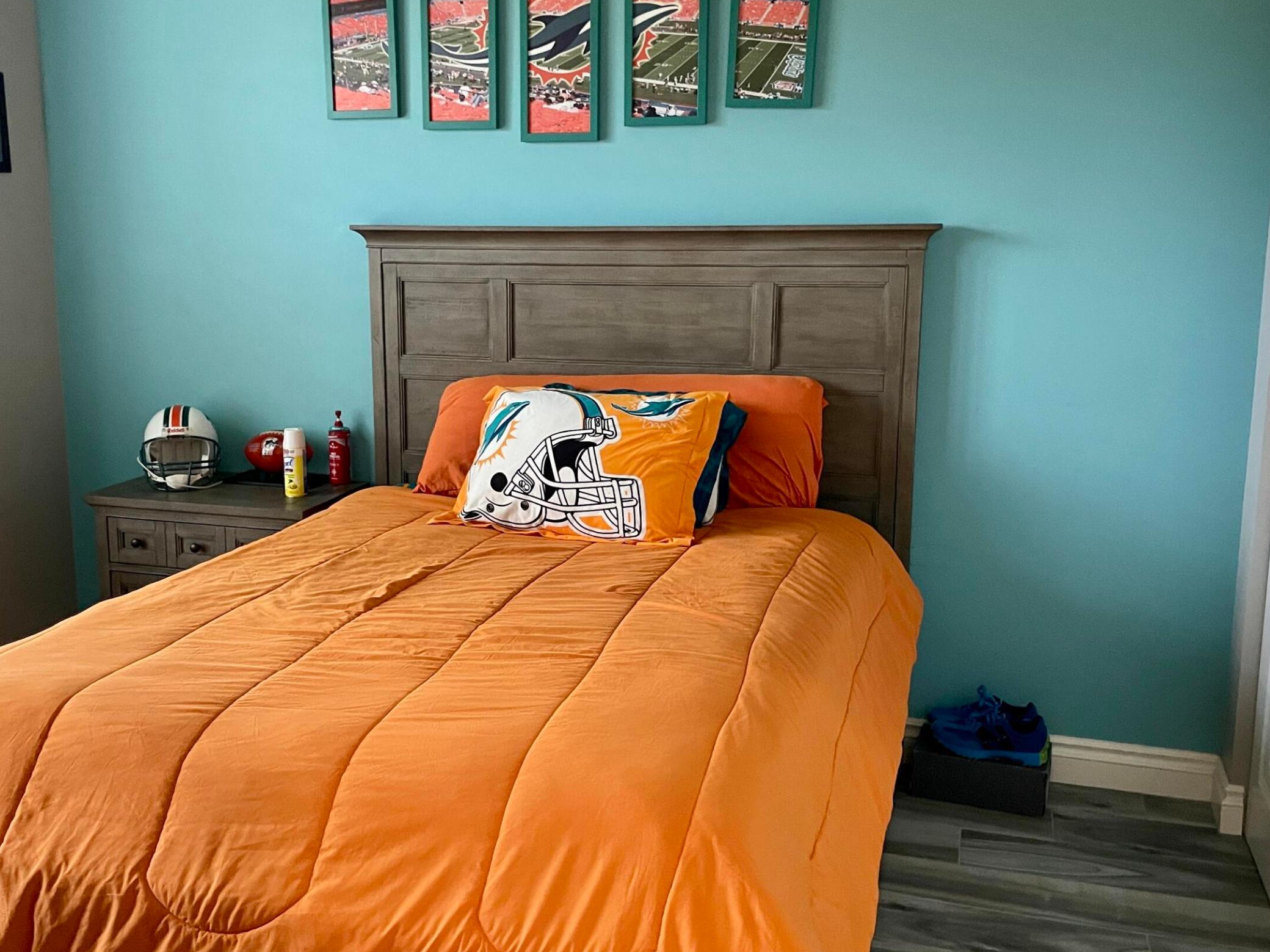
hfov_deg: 51.3
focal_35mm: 36
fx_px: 1321
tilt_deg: -10.0
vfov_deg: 39.6
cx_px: 566
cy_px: 447
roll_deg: +1.1
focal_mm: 4.2
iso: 500
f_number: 1.6
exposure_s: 1/40
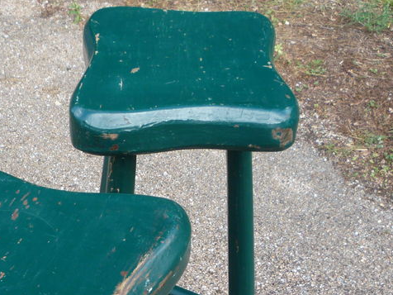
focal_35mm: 63
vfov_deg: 22.5
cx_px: 116
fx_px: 715
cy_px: 288
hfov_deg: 30.4
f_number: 3.5
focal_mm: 5.2
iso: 100
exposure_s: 1/100
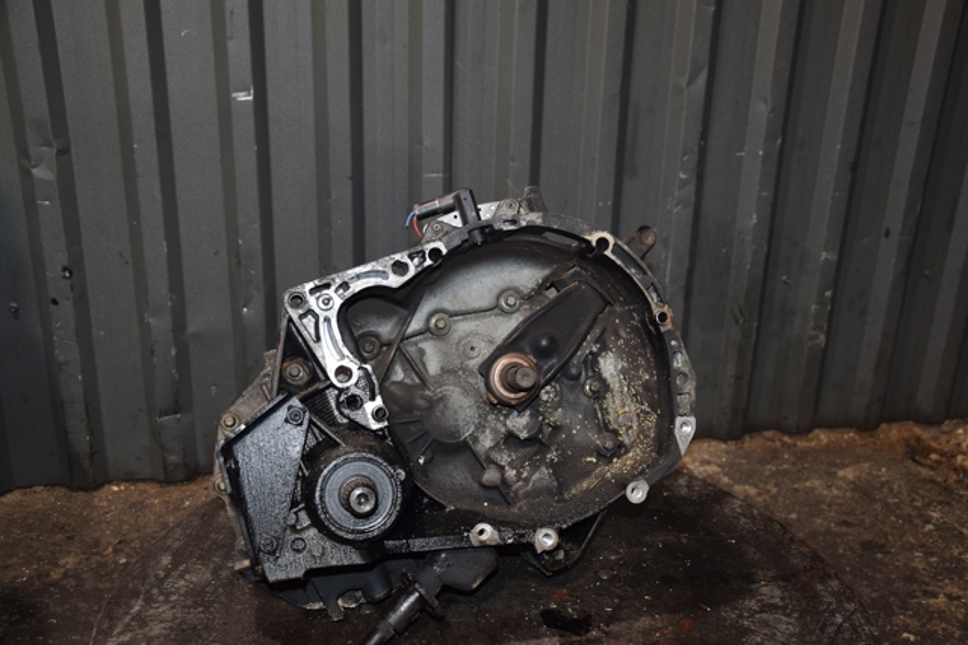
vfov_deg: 35.5
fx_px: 1008
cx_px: 484
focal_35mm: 38
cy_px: 322
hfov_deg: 51.3
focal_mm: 25
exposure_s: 1/60
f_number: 5
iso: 800
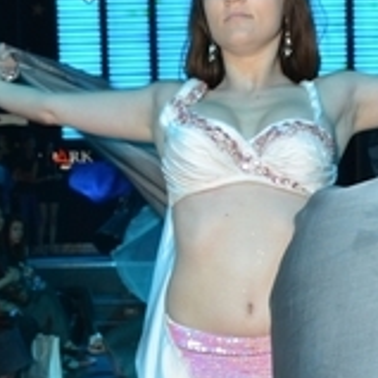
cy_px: 323
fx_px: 927
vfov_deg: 22.6
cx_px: 245
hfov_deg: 23.0
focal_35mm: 75
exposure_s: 1/60
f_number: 7.1
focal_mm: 18
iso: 800
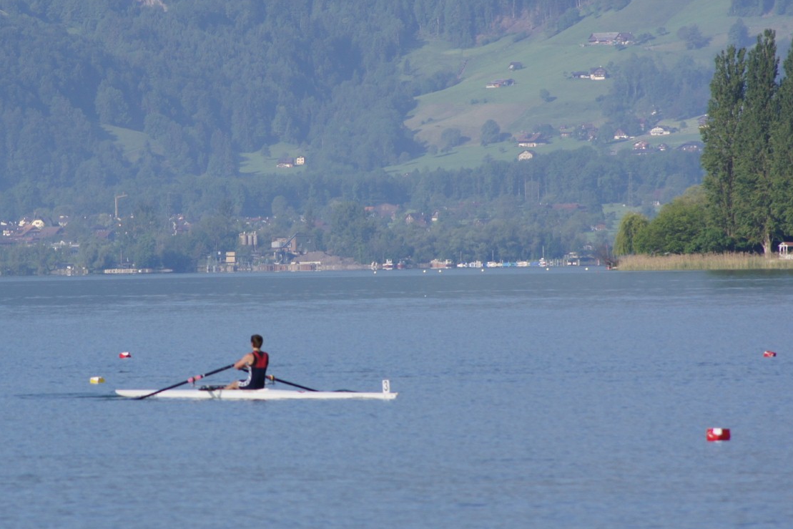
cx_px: 277
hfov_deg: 4.2
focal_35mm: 487
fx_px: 10725
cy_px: 265
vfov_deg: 2.8
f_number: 8
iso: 200
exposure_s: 1/640
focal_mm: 200
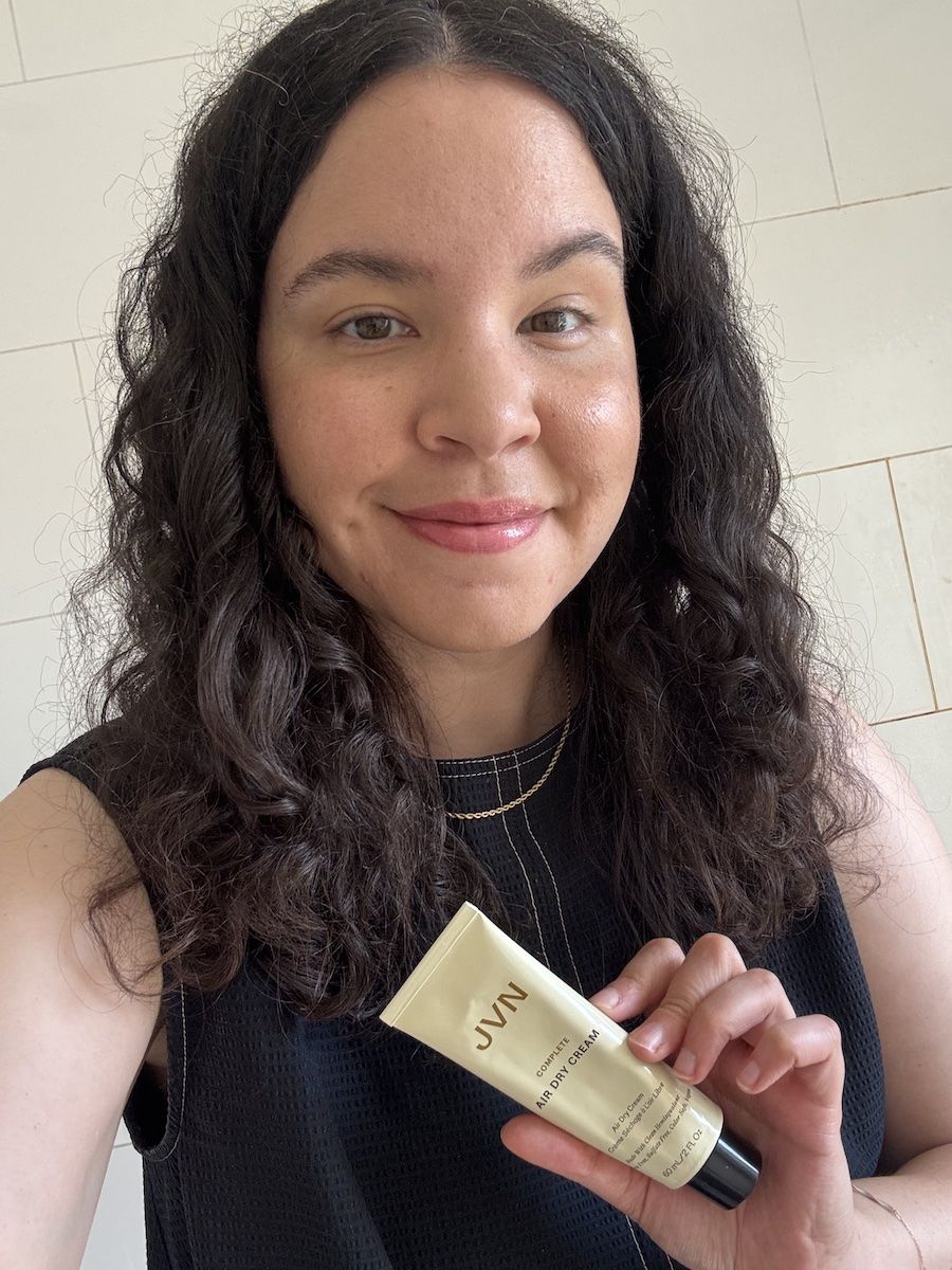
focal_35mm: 30
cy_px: 635
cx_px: 476
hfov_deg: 46.8
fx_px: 1100
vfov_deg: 60.0
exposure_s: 1/88
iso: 80
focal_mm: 2.69
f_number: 1.9
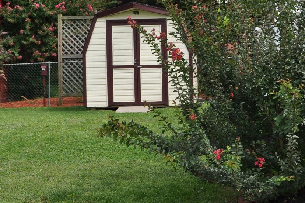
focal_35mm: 89
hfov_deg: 22.8
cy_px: 76
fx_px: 753
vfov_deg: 15.3
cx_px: 201
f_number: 9
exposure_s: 1/200
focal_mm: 24
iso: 200
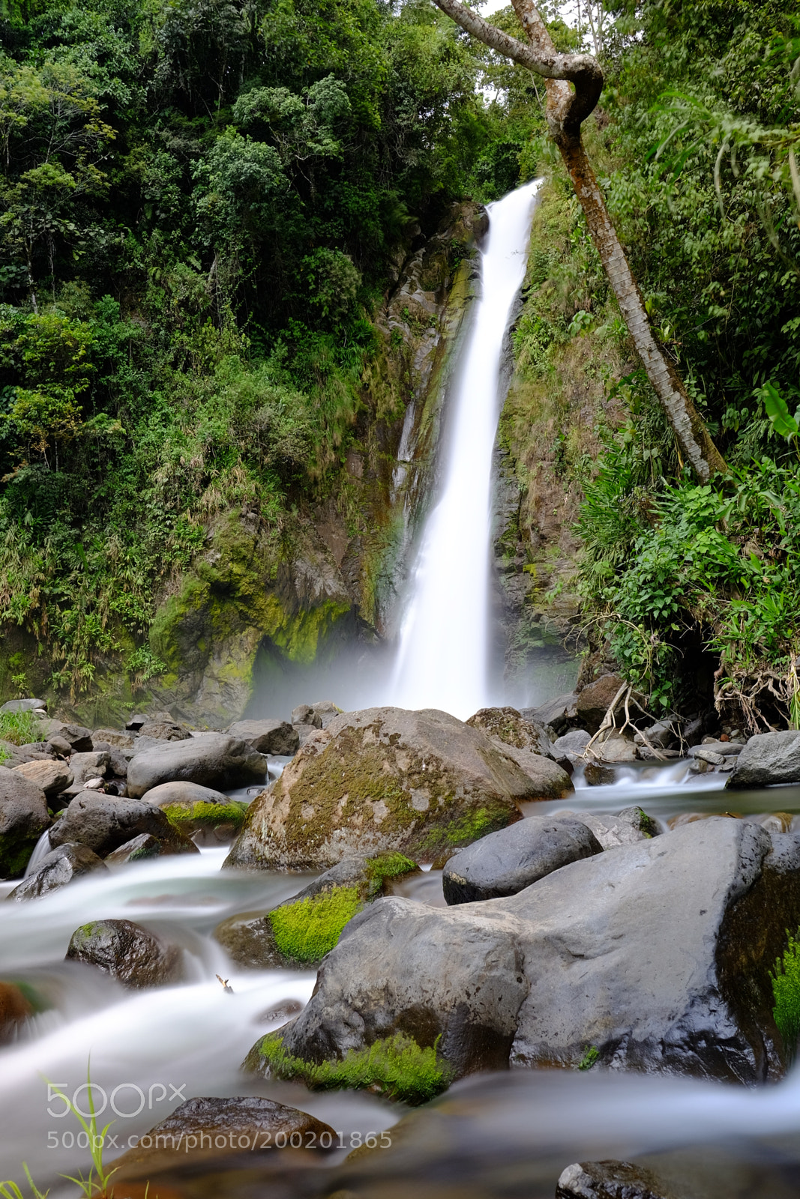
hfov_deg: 37.9
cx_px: 400
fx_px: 1166
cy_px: 600
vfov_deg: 54.4
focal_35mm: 35
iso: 200
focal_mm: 23
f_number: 8
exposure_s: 26
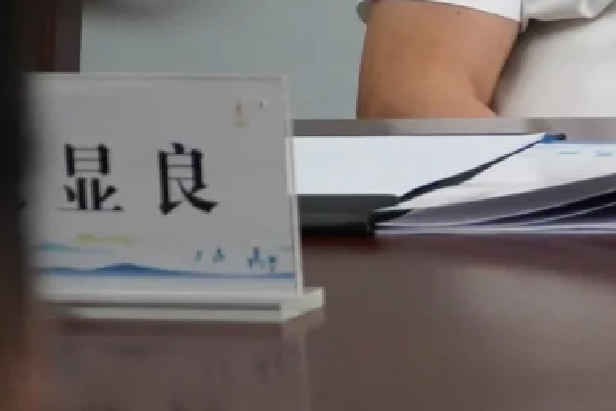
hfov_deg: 5.9
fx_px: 5595
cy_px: -55
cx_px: 1818
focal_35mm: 327
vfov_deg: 4.2
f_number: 5.6
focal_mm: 49
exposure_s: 1/50
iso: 3200
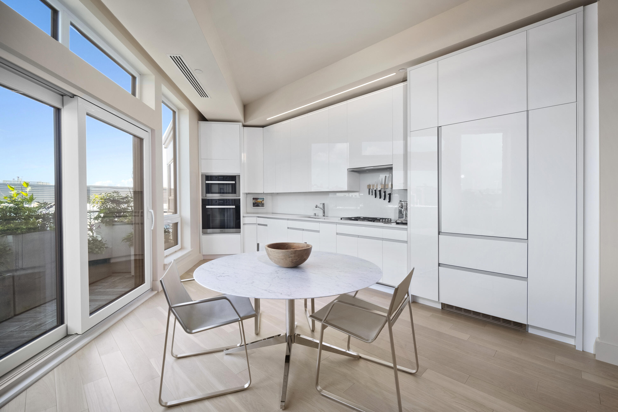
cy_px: 206
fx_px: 240
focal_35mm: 14
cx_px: 309
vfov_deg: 81.2
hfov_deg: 104.3
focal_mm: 9
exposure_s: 1/20
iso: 400
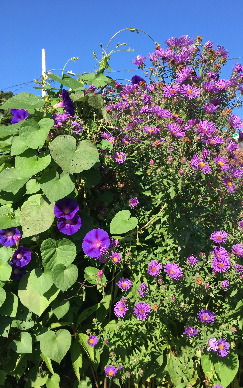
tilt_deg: +4.9
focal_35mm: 31
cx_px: 141
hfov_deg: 40.5
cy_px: 193
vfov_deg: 61.2
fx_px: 328
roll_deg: +0.4
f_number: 2.2
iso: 25
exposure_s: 1/663
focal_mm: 4.15
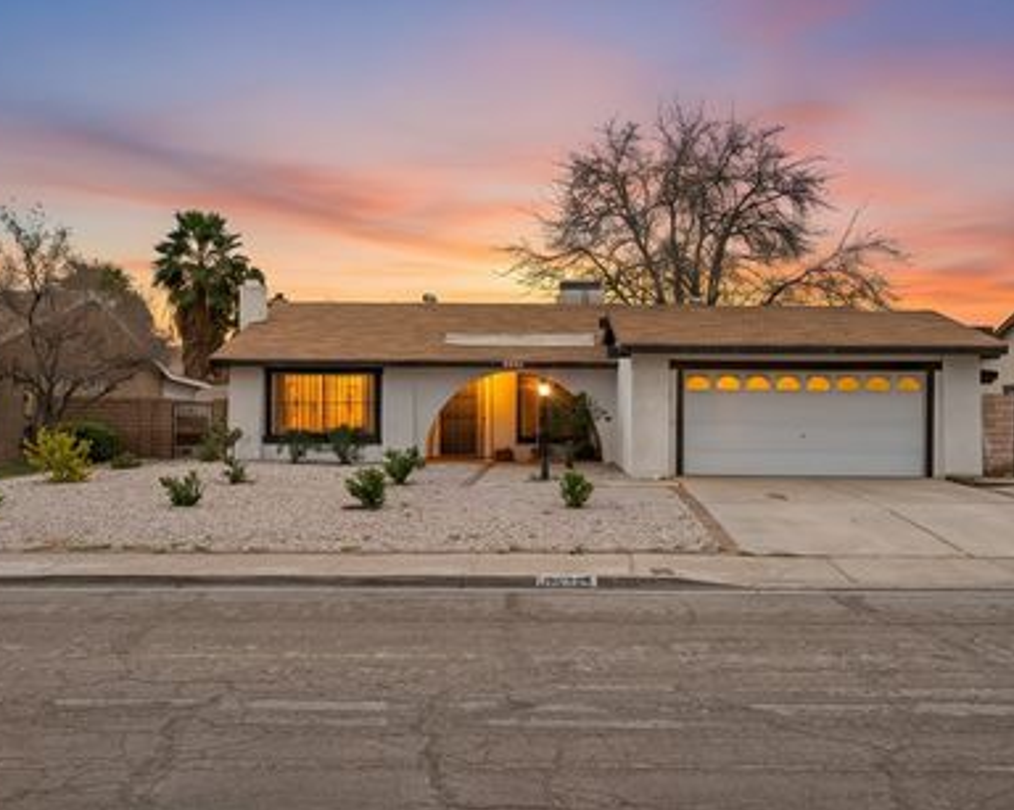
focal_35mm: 33
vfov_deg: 44.5
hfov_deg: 54.2
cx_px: 536
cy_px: 413
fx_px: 990
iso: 400
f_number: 9
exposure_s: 1/250
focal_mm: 27
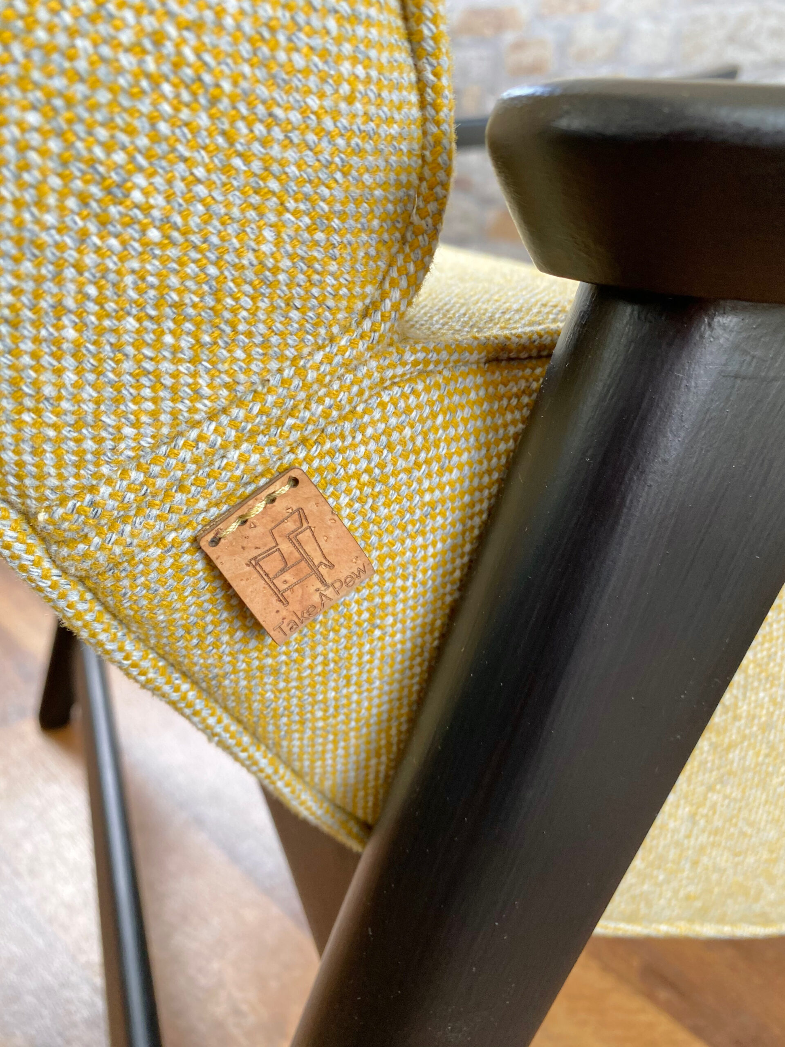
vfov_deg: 69.4
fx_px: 756
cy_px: 524
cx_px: 392
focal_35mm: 25
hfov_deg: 54.9
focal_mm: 4.25
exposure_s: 1/113
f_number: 1.8
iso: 125
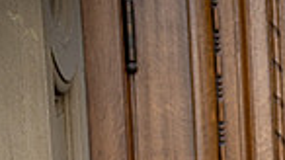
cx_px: 519
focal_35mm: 208
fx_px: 1571
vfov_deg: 5.7
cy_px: 356
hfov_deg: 9.8
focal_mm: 50
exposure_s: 1/6400
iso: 1600
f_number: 1.8
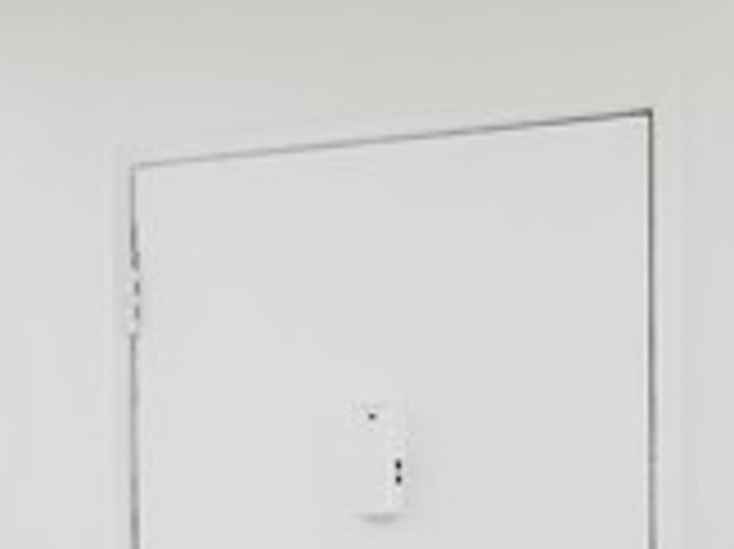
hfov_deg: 22.1
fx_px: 1883
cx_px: 378
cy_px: 637
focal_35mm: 89
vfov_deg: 16.0
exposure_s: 1/4
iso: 125
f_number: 8
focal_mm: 23.5
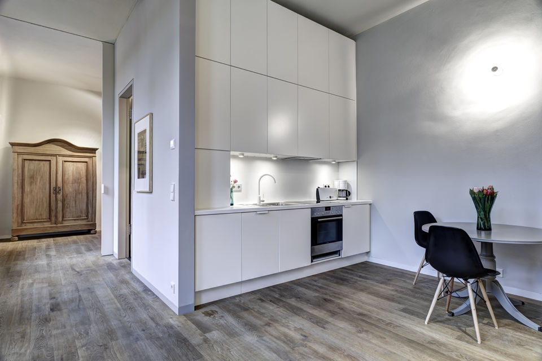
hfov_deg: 84.0
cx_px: 271
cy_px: 180
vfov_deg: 61.9
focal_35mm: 20
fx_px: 301
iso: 125
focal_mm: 20
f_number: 11
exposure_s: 1.6
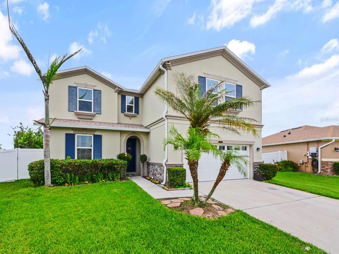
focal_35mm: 15
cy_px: 119
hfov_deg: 98.1
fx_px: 147
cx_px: 160
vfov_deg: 81.7
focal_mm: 7
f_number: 6.3
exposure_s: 1/250
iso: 200
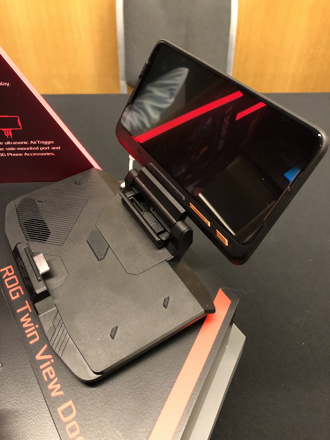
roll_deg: -0.9
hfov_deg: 49.7
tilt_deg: -41.8
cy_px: 220
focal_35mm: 28
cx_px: 165
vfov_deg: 63.4
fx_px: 356
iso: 100
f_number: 1.8
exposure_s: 1/5
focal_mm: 3.99
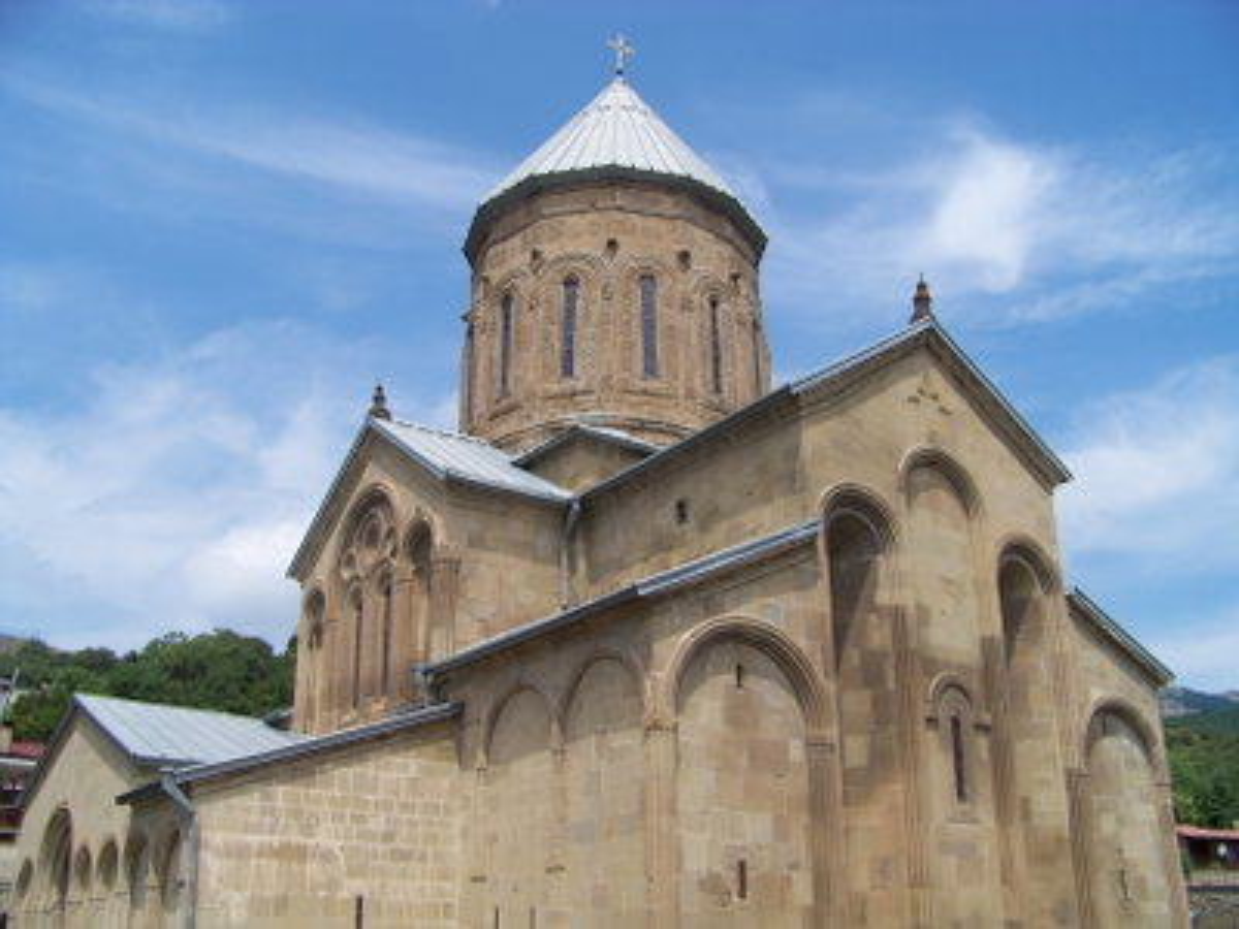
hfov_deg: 51.4
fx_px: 1289
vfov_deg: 39.7
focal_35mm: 36
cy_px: 464
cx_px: 620
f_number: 4
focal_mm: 5.85
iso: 64
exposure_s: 1/800
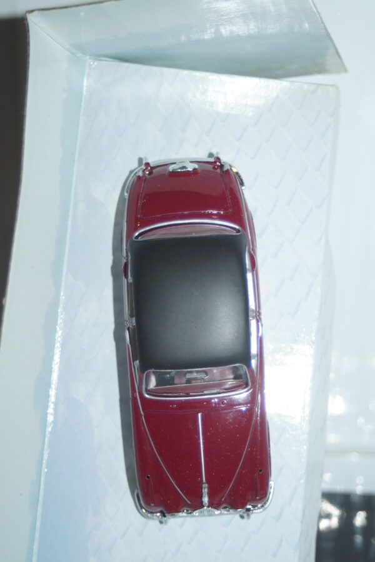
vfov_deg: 29.9
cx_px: 188
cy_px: 281
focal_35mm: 68
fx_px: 1055
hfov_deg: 20.2
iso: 160
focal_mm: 45
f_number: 4.5
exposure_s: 1/100
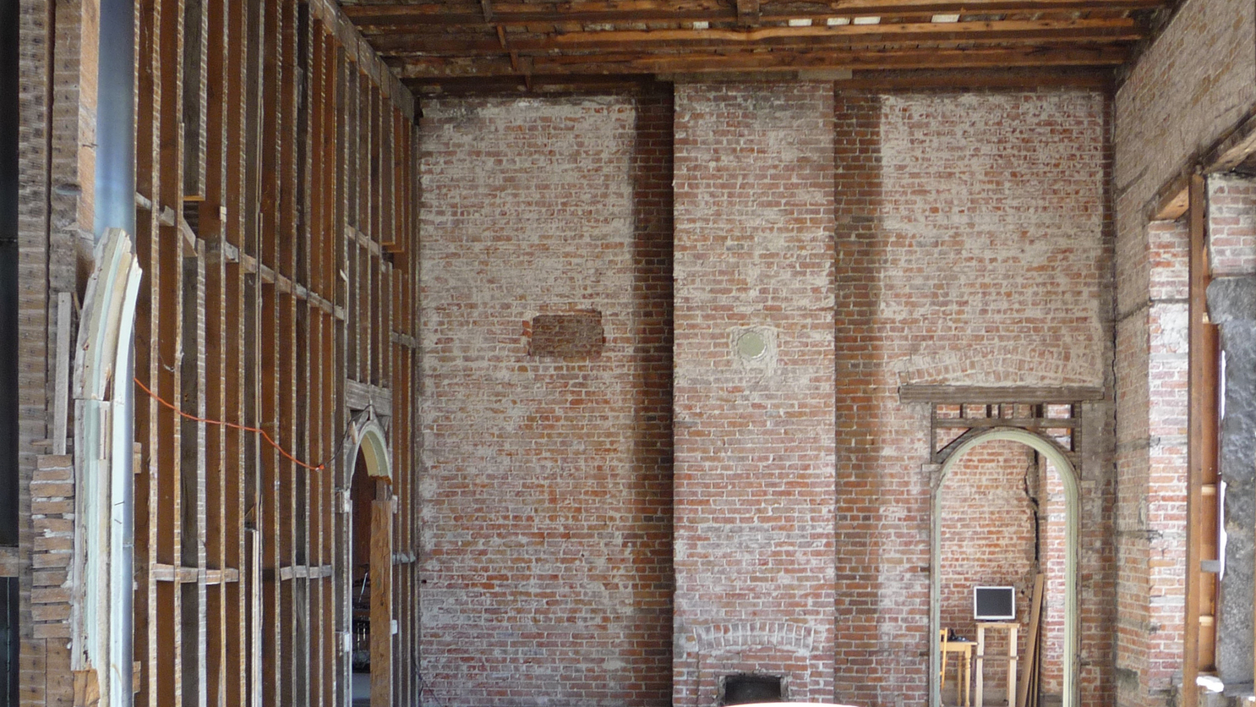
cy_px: 353
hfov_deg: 46.2
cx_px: 729
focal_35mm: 44
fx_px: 1465
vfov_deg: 27.1
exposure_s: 1/40
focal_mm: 5.2
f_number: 3.3
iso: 100
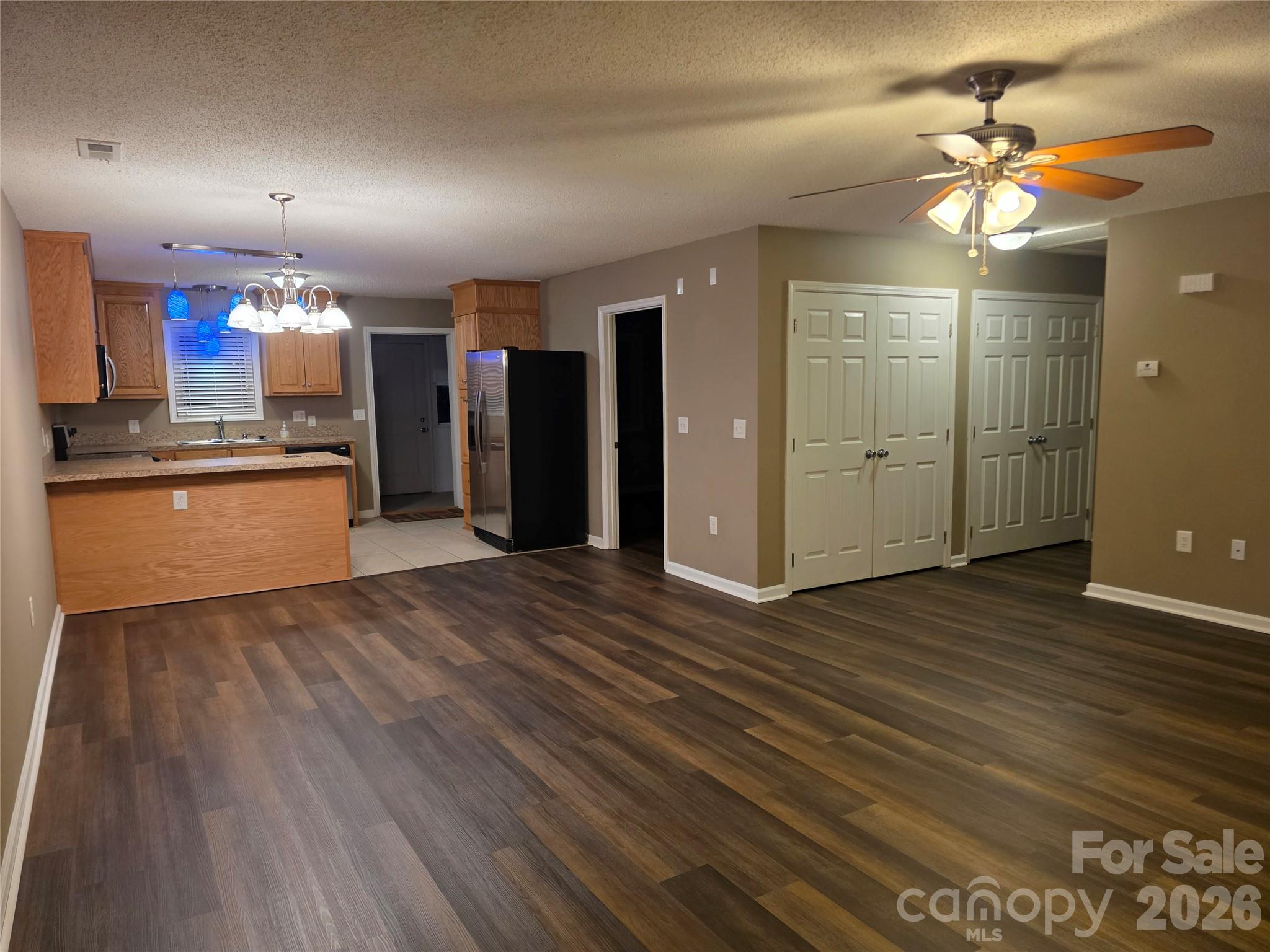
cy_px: 476
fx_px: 844
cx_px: 635
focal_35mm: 23
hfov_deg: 73.9
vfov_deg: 58.9
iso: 400
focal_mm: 6.3
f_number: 1.7
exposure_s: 1/120
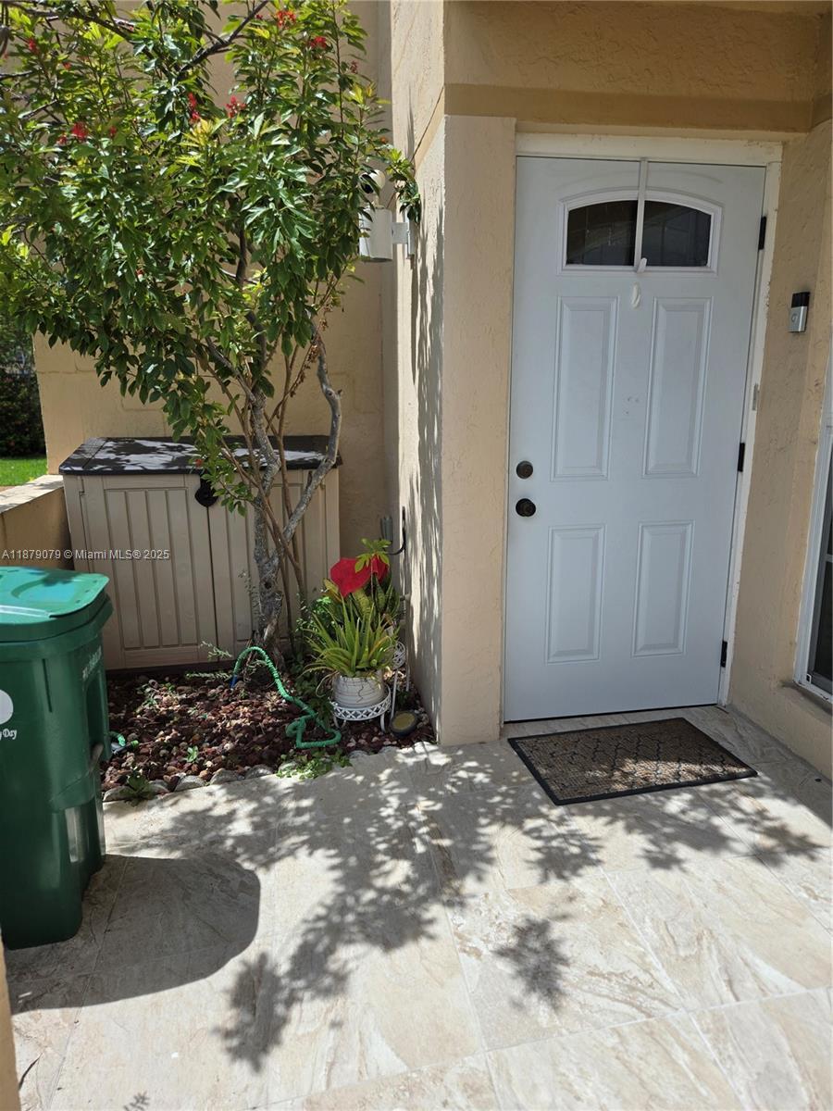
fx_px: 738
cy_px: 556
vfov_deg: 73.9
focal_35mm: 23
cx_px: 416
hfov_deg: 58.9
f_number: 1.8
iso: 50
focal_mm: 5.4
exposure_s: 1/2921
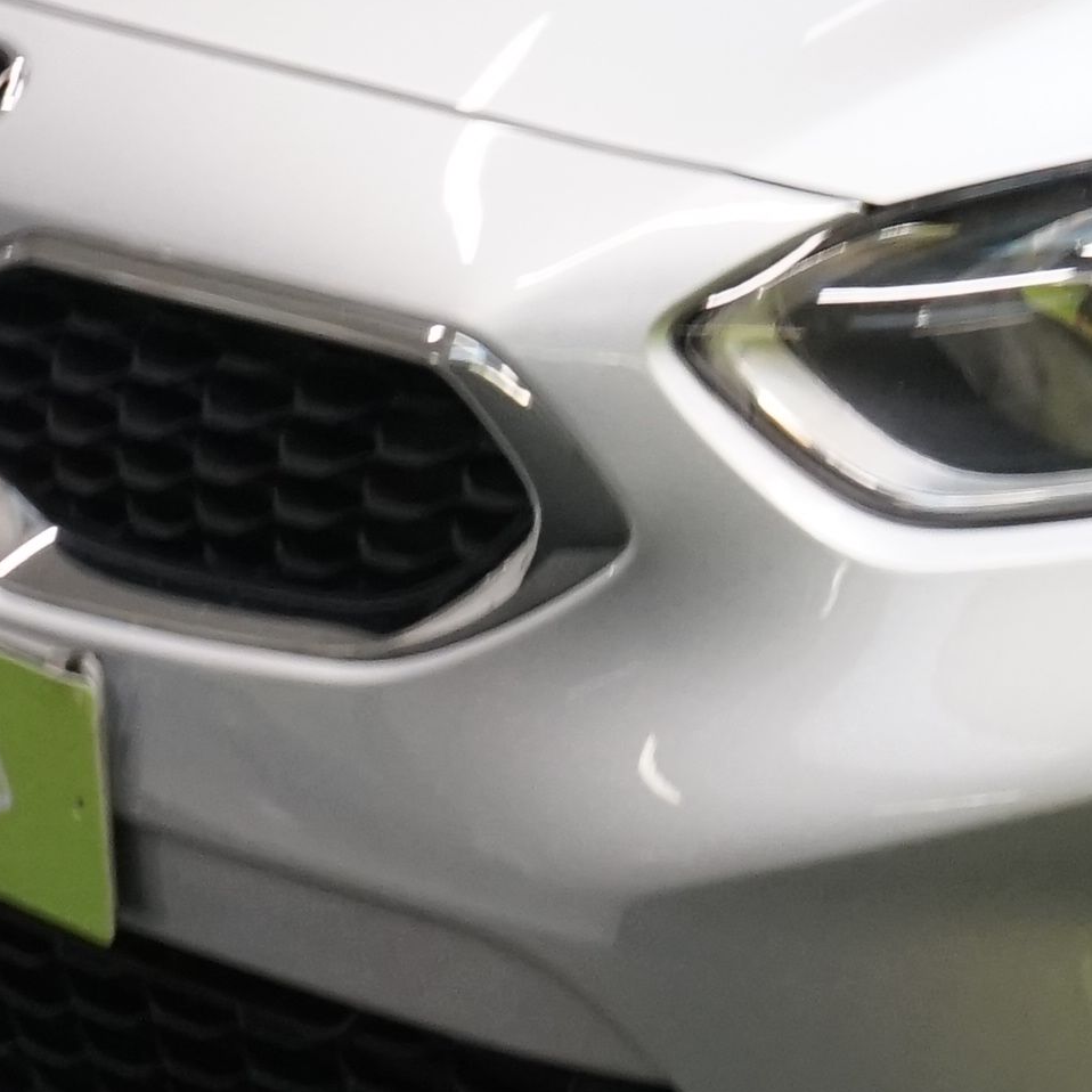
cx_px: 2034
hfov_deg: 10.9
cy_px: 230
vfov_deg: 11.7
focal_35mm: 149
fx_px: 5318
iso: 2000
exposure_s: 1/30
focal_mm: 28
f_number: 7.1
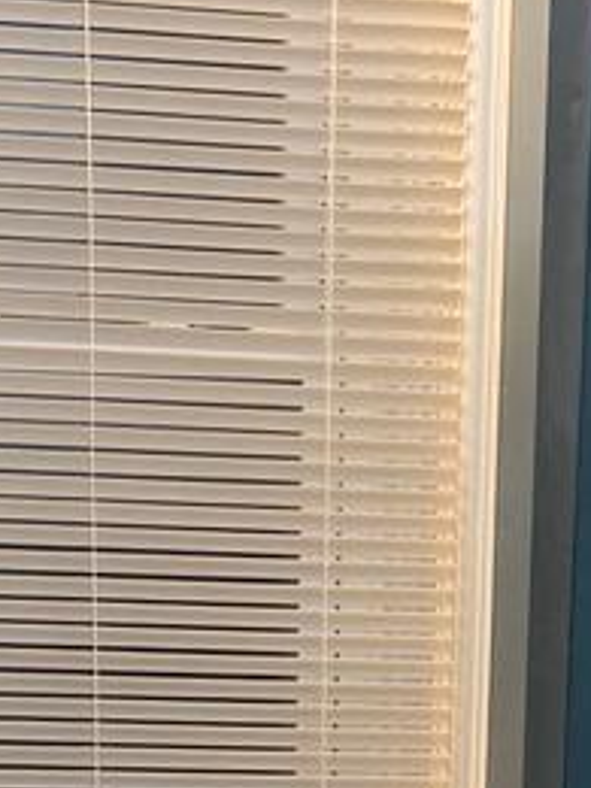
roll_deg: -0.7
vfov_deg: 13.0
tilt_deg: -12.3
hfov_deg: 10.4
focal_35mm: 142
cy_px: 1267
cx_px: 364
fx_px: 3232
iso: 160
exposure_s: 1/120
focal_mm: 6.76
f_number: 1.78
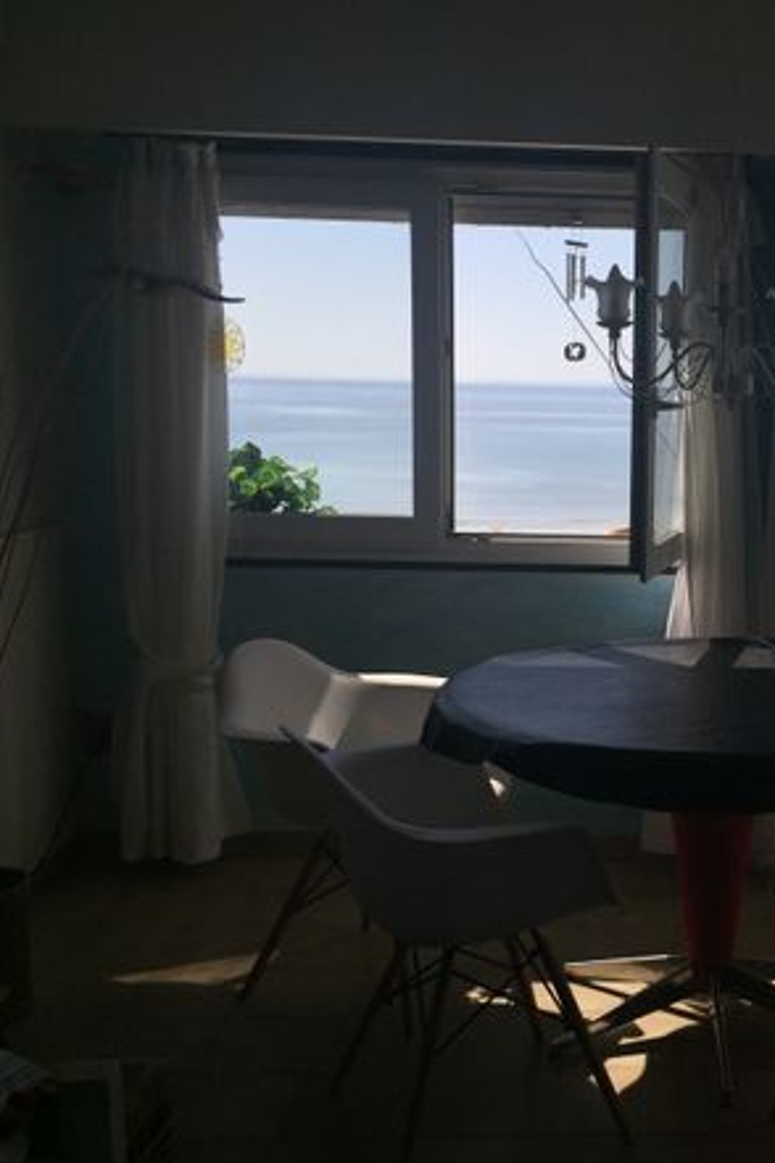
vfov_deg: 47.4
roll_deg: -1.1
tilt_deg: -7.5
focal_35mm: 41
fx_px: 1324
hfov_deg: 30.9
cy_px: 583
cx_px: 720
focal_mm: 4.15
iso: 32
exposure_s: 1/2198
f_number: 2.2
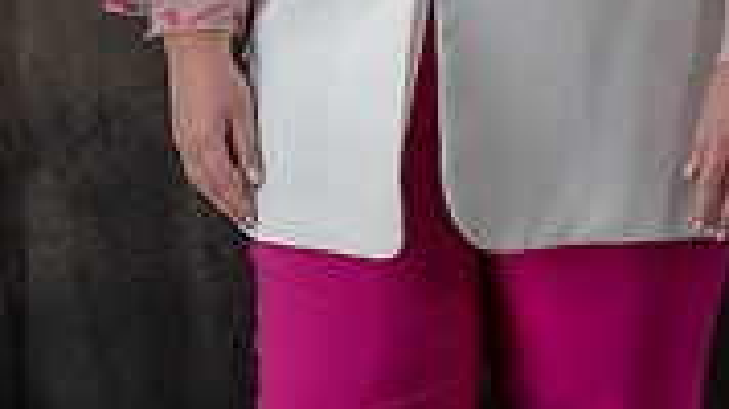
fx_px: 5372
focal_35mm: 278
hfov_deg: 7.8
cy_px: -270
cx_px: 254
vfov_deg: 4.3
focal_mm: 105
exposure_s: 1/100
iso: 400
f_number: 4.5
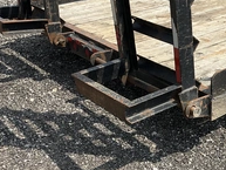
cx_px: 224
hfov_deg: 30.1
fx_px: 392
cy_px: 106
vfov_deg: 24.4
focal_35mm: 60
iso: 25
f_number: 1.8
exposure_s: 1/1626
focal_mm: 3
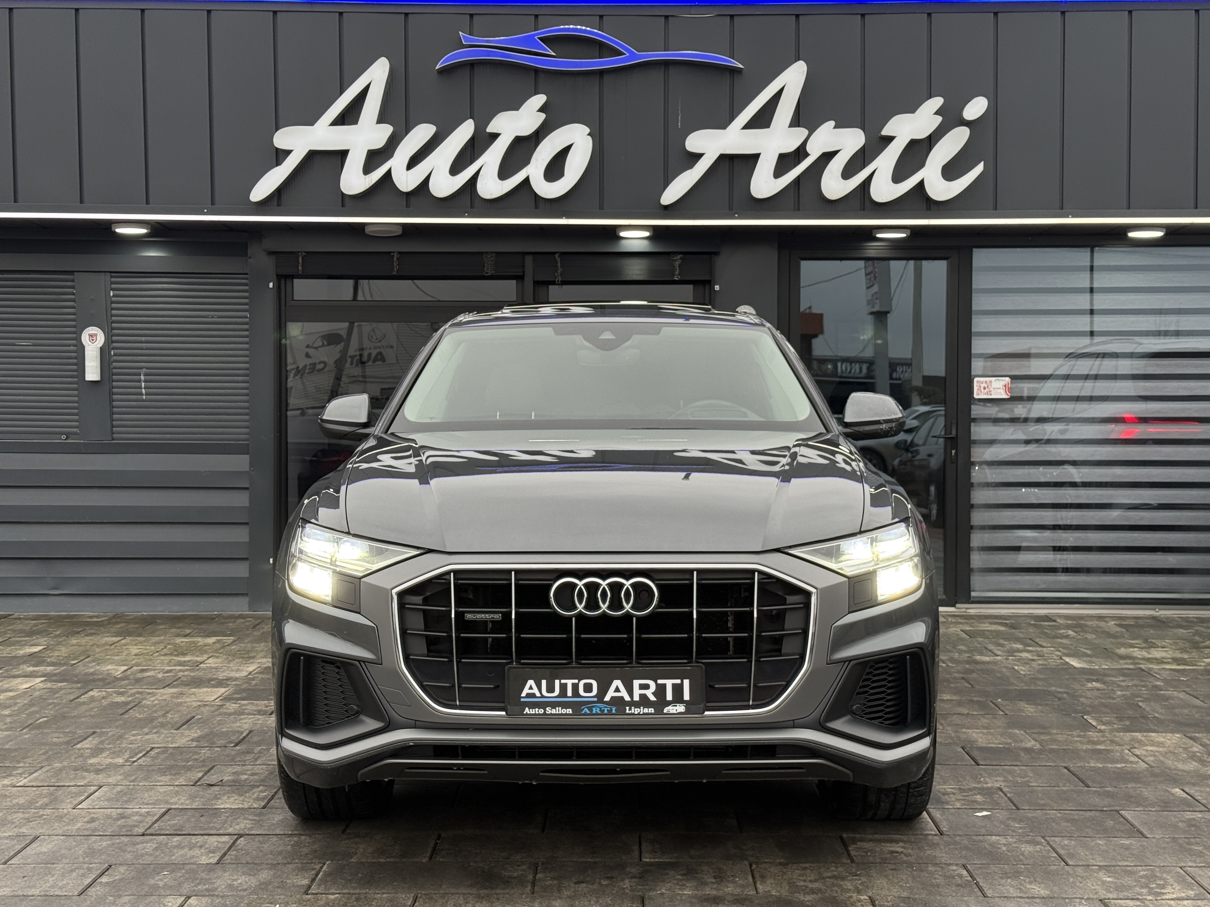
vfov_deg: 30.3
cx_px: 605
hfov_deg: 39.7
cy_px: 454
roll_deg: +0.1
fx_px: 1678
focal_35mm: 48
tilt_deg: -1.5
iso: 100
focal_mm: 6.76
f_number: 1.78
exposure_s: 1/294
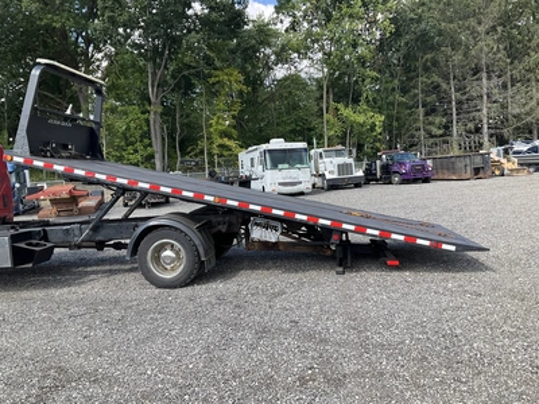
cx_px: 270
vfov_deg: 48.2
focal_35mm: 29
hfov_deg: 61.7
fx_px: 452
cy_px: 202
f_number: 1.8
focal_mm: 3
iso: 25
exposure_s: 1/486
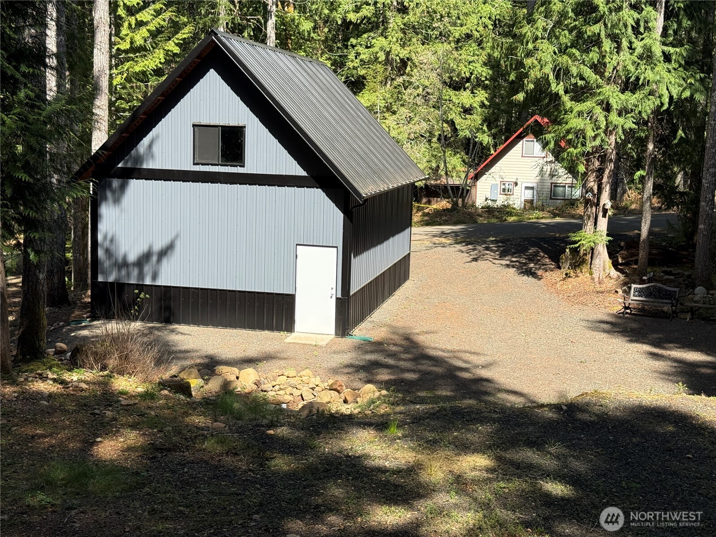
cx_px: 358
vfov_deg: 30.3
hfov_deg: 39.7
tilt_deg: -7.0
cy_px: 268
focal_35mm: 48
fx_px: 993
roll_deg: -1.2
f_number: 1.78
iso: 64
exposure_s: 1/1429
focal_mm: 6.76
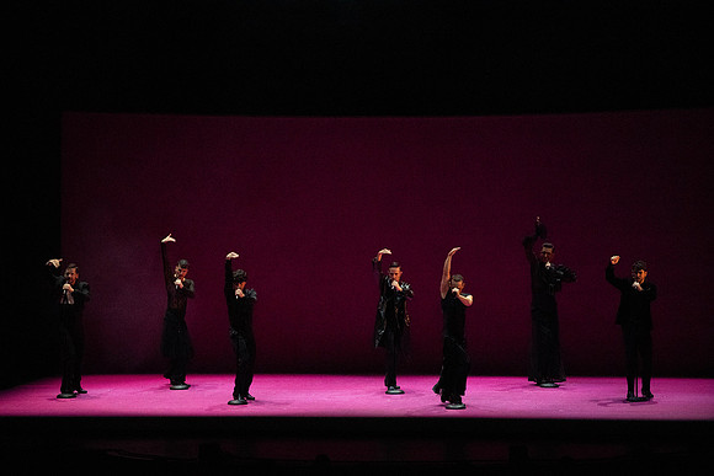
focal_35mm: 139
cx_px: 357
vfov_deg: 9.9
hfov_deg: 14.8
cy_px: 238
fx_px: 2757
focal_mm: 139
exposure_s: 1/400
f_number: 8
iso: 25600
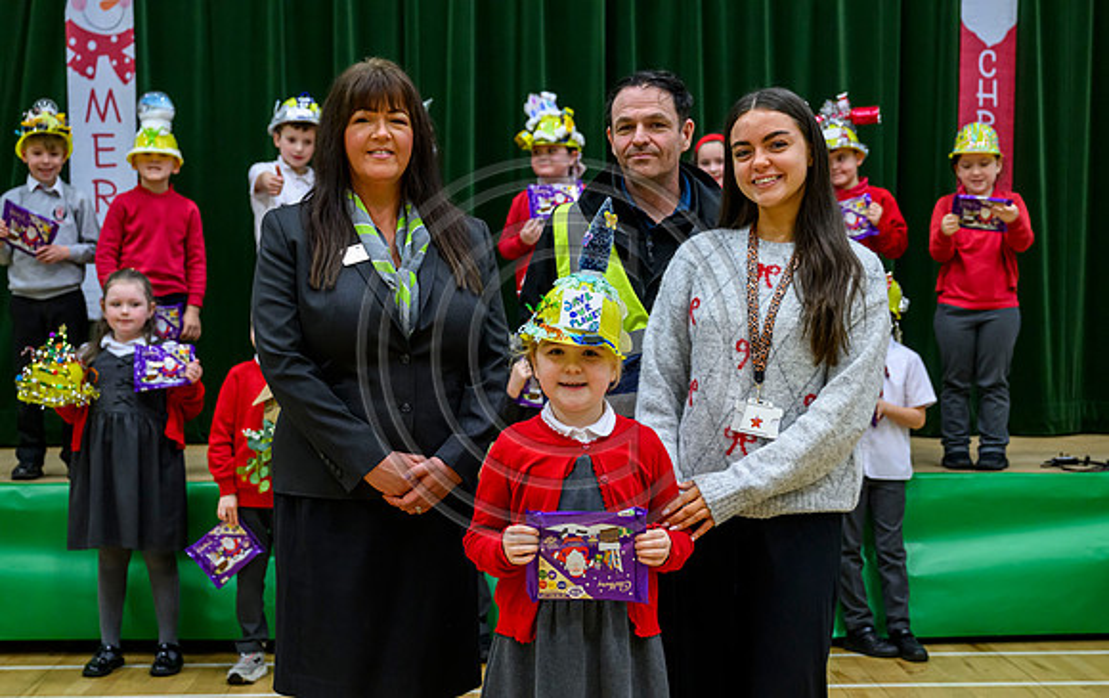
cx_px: 577
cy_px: 398
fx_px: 1692
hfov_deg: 36.3
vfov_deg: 23.3
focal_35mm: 56
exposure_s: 1/250
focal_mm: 51
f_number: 4
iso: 4000
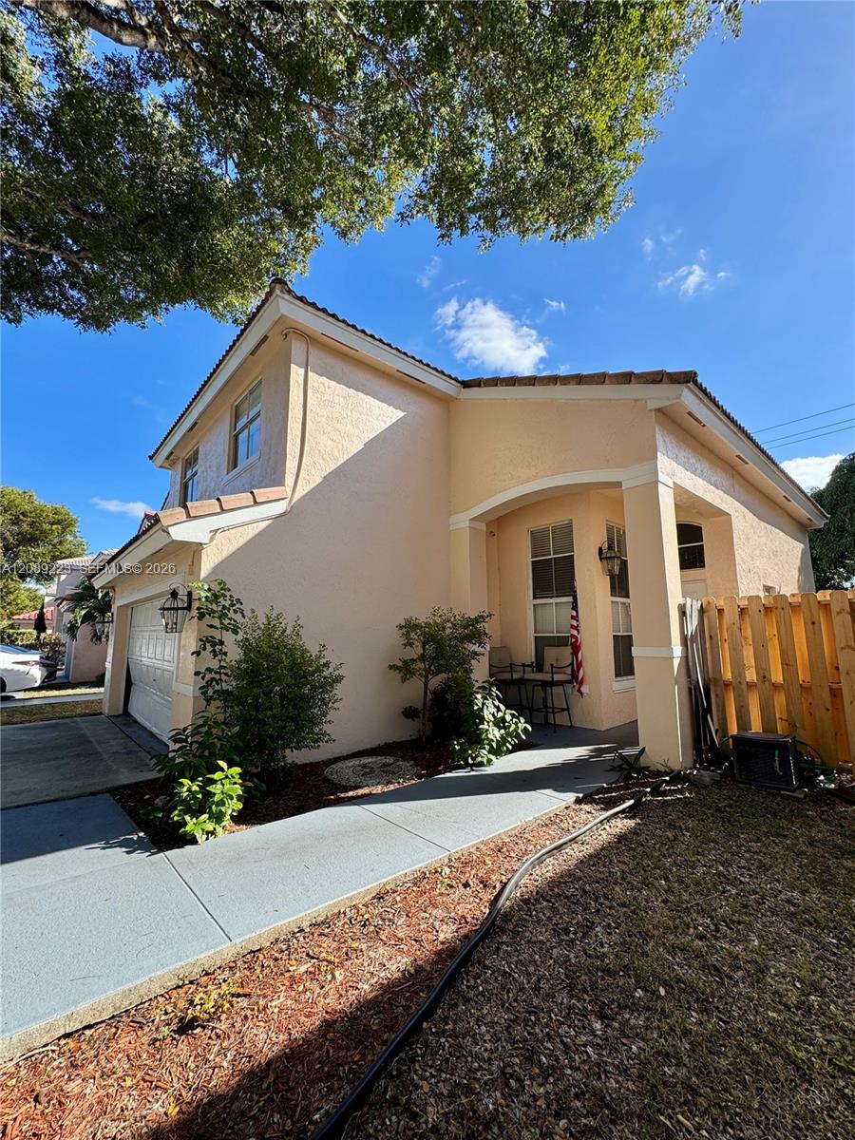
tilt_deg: +8.7
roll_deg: +1.4
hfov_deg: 85.7
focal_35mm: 14
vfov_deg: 102.1
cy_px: 570
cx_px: 428
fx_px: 461
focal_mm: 2.22
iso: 40
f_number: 2.2
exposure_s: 1/641
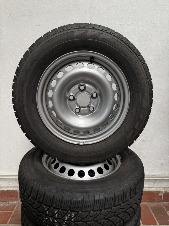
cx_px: 84
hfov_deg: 56.8
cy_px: 113
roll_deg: -0.7
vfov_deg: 71.6
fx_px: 156
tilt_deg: -10.9
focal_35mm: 24
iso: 100
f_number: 1.78
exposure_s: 1/121
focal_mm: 6.76
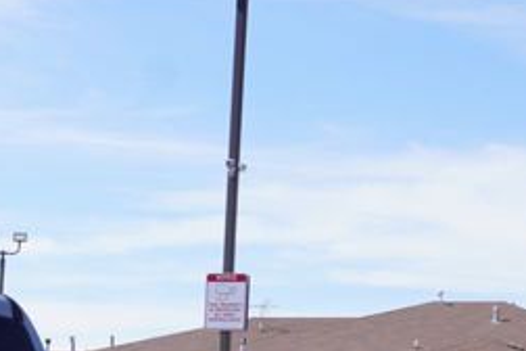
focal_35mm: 177
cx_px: -111
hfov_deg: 11.4
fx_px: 2586
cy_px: 702
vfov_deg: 7.5
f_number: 9
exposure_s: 1/125
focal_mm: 29
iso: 100
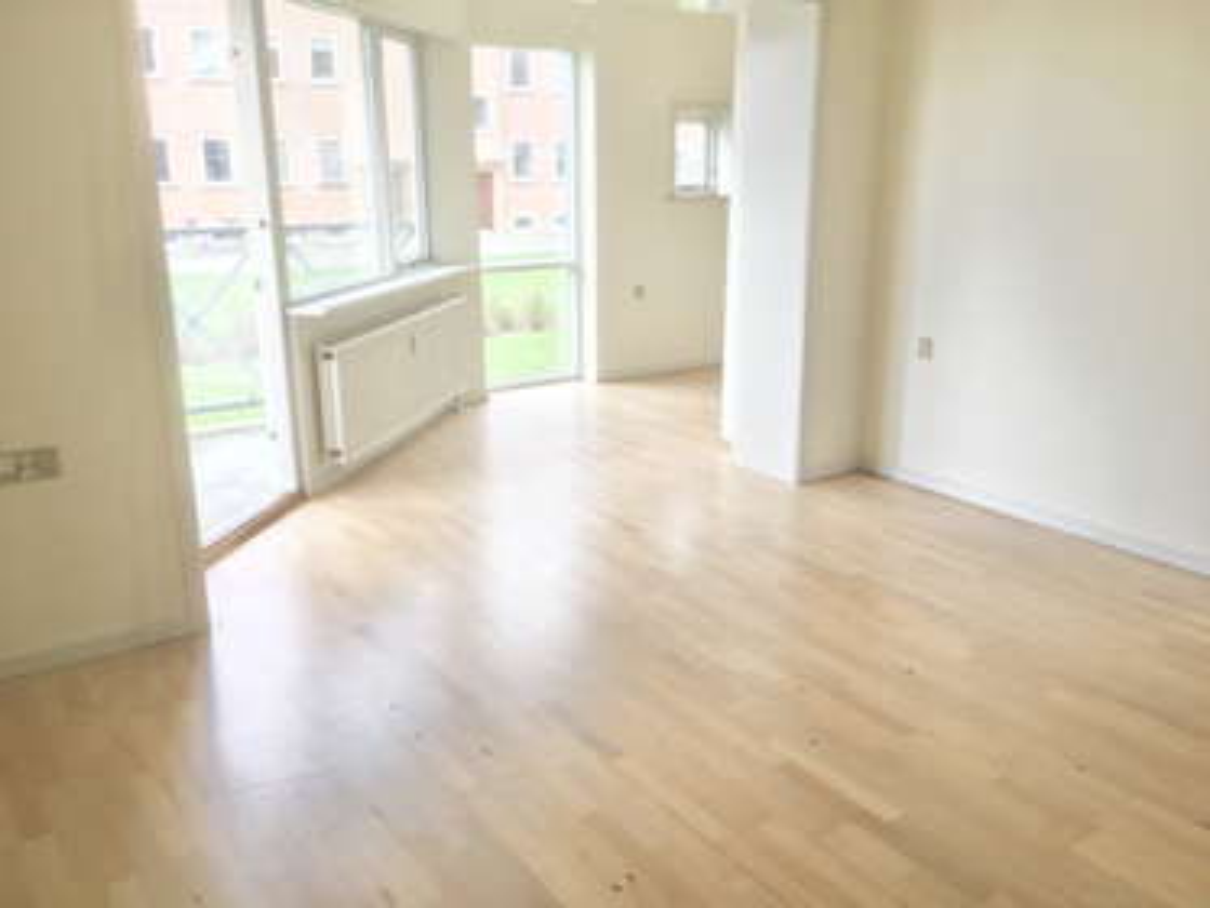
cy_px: 454
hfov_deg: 61.6
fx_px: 1014
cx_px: 605
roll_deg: -0.1
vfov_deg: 48.3
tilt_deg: -15.5
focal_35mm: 29
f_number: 2.2
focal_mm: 4.15
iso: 32
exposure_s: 1/33
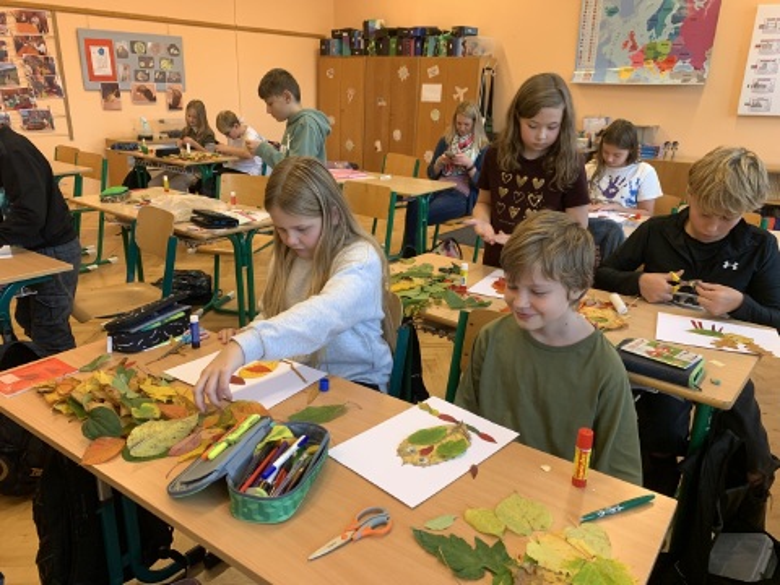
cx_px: 390
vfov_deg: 53.1
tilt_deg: -20.0
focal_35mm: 26
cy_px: 292
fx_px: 586
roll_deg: -1.6
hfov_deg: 67.3
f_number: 1.8
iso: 100
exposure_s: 1/79
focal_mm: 4.25
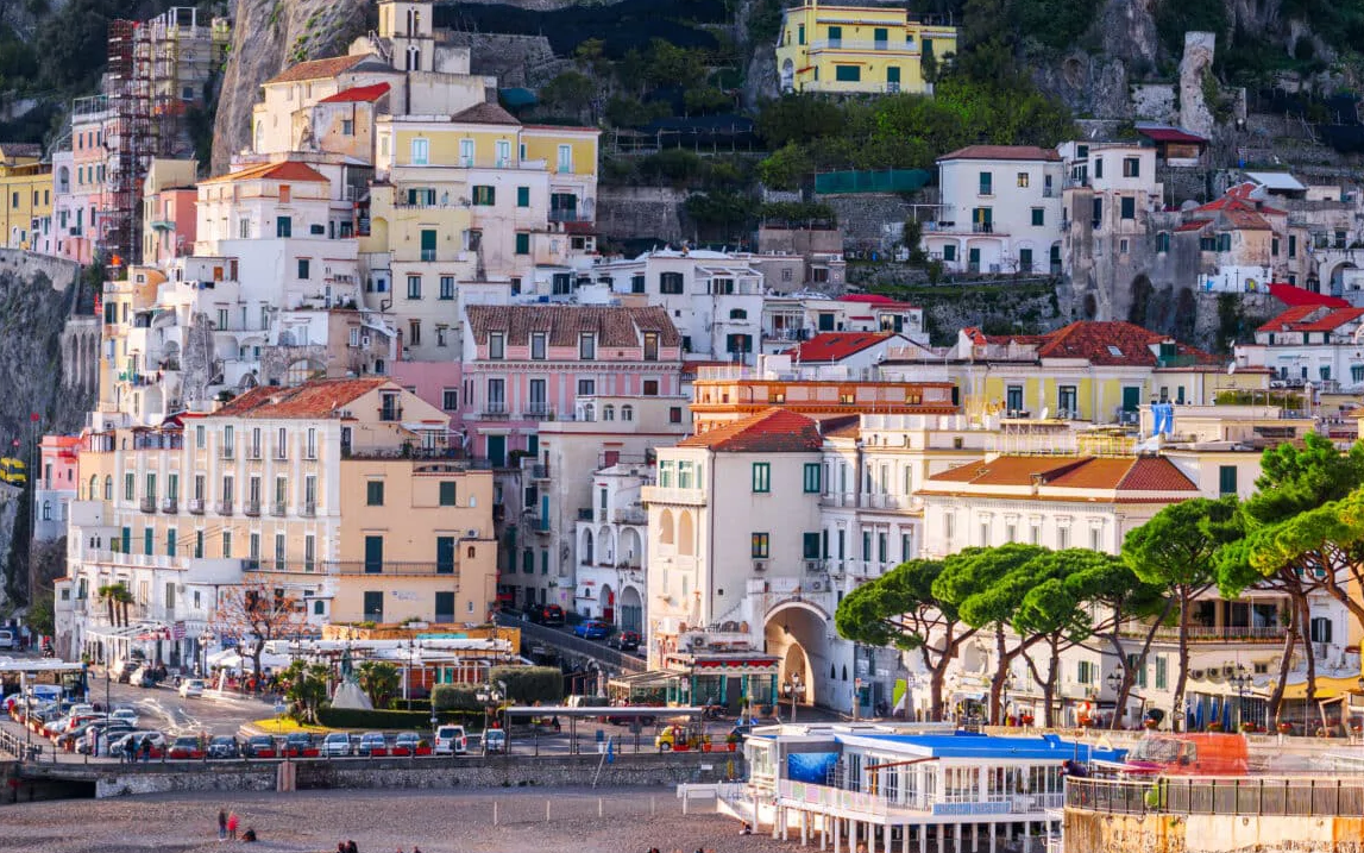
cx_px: 1120
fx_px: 5242
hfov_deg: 14.7
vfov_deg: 9.3
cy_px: 247
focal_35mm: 141
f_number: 8
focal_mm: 62
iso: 64
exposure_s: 15
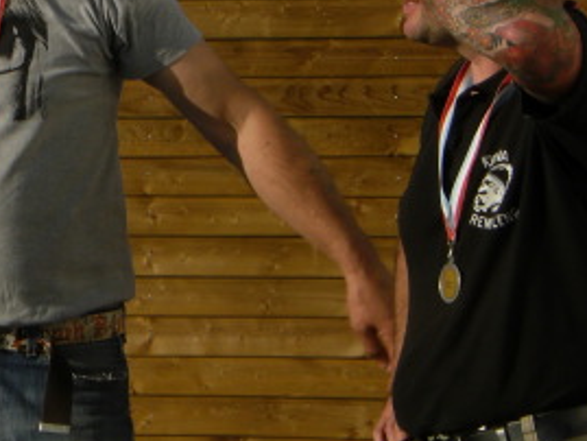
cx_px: -57
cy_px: 122
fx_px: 3834
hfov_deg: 8.7
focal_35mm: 226
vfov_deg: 6.6
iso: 50
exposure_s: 1/400
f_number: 5.6
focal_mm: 15.8
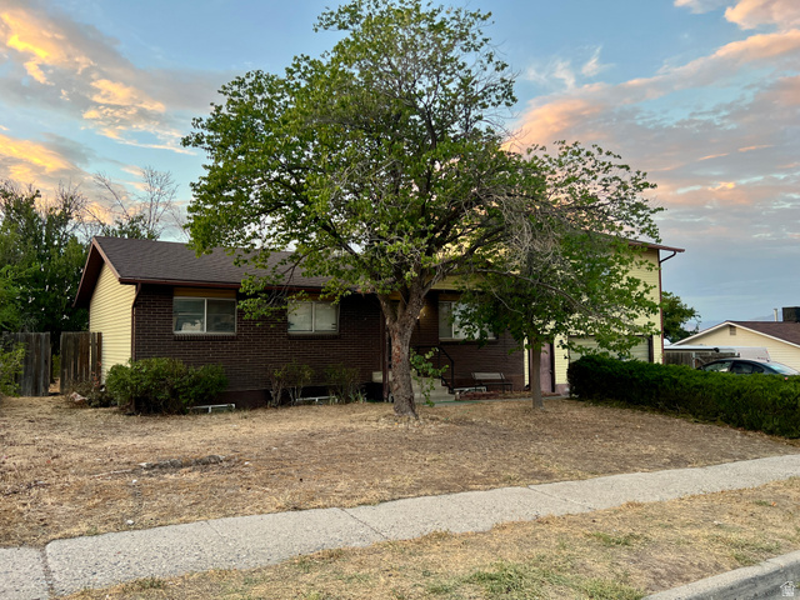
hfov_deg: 67.3
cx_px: 400
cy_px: 300
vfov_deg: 53.1
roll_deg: +0.1
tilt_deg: +2.5
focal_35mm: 26
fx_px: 601
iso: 100
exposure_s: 1/121
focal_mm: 5.7
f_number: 1.5
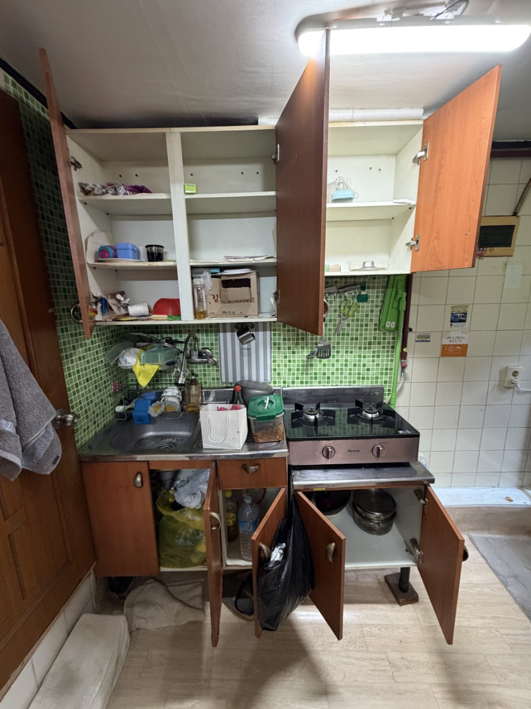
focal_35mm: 14
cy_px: 354
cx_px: 266
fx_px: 286
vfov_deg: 102.1
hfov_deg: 85.7
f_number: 2.2
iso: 400
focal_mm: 2.22
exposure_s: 1/60
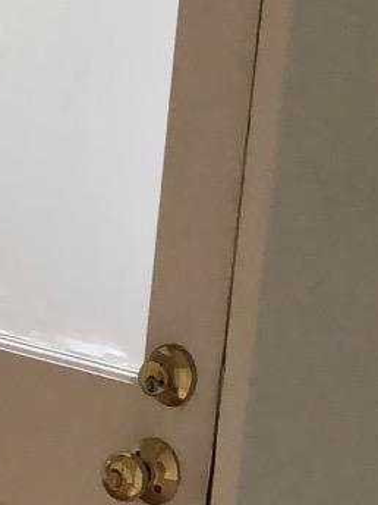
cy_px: 611
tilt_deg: -17.6
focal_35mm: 164
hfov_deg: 8.0
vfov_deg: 11.8
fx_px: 2388
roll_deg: +1.7
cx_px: -697
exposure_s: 1/60
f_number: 1.8
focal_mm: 3.99
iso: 125
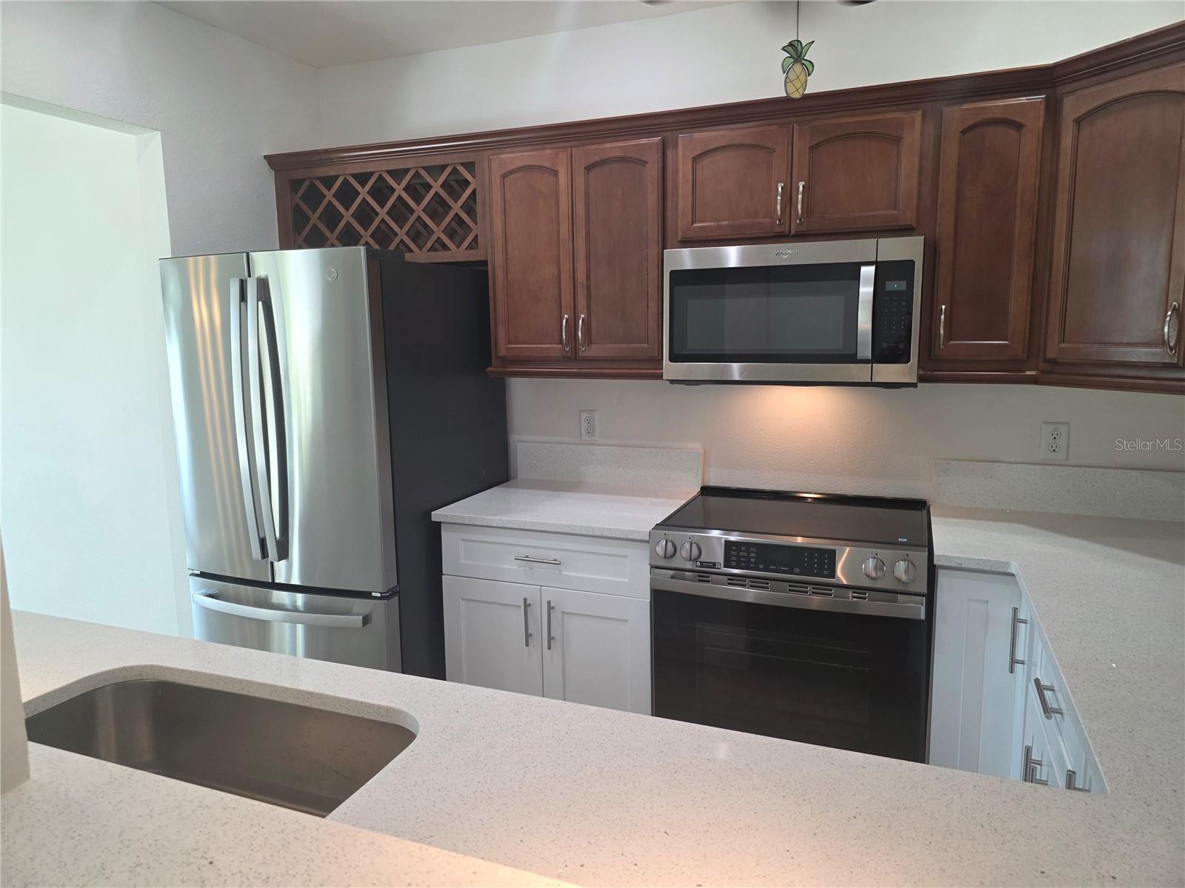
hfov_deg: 73.9
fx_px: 787
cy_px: 444
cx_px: 592
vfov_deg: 58.9
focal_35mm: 23
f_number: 1.7
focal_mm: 6.3
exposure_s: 1/120
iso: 125
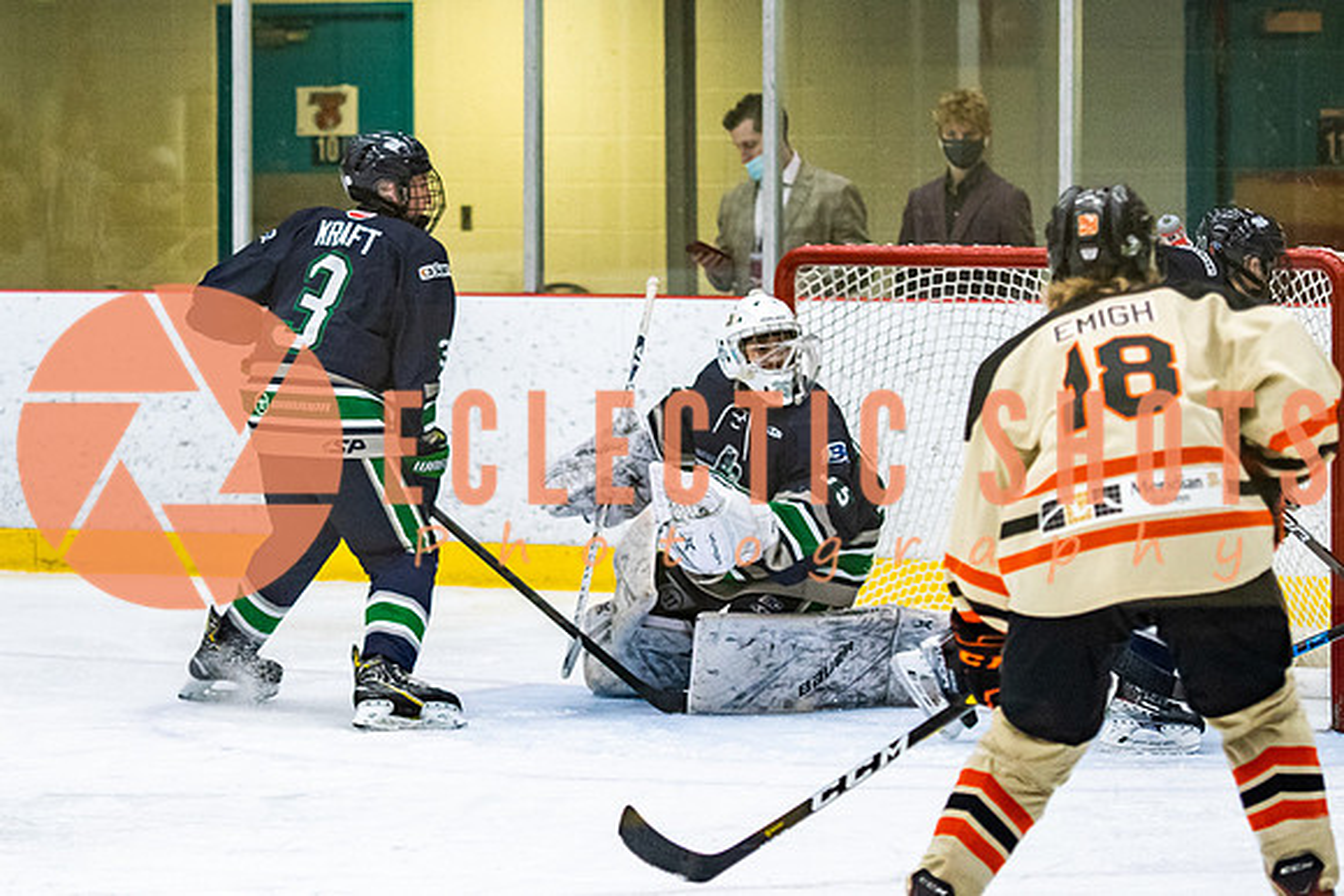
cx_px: 399
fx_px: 7863
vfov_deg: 6.5
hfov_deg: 9.8
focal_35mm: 211
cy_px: 292
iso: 2000
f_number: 2.8
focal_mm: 98
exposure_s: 1/640
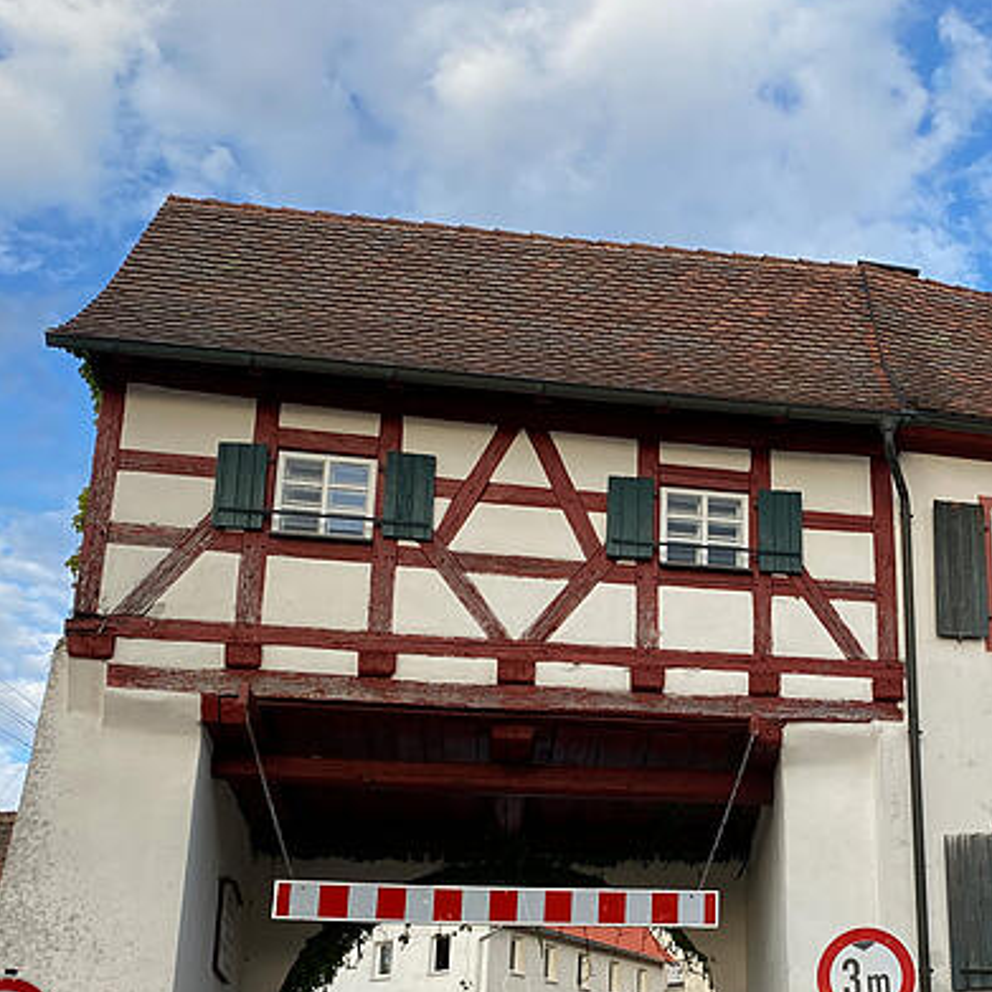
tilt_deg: +17.2
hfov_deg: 34.8
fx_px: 1524
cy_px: 728
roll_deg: +1.1
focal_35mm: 47
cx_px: 809
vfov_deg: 35.4
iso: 32
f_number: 1.8
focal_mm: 4.25
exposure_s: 1/604
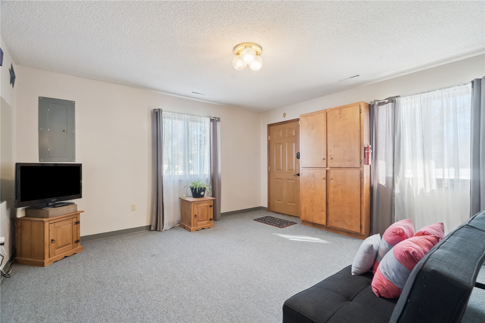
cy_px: 162
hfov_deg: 96.7
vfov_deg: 73.7
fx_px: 216
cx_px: 242
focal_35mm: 16
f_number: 10
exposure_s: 1/4
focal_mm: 16
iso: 400
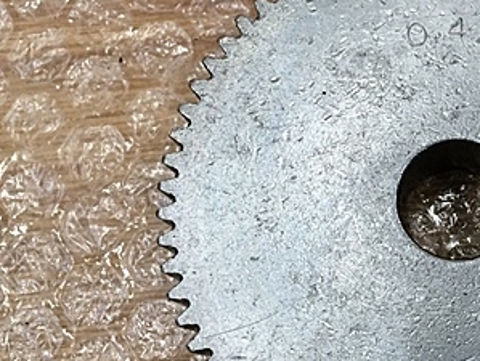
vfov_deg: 23.7
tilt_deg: -78.7
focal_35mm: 62
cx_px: 421
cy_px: 218
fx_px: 861
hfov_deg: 30.0
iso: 64
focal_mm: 4.15
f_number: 2.2
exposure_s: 1/30
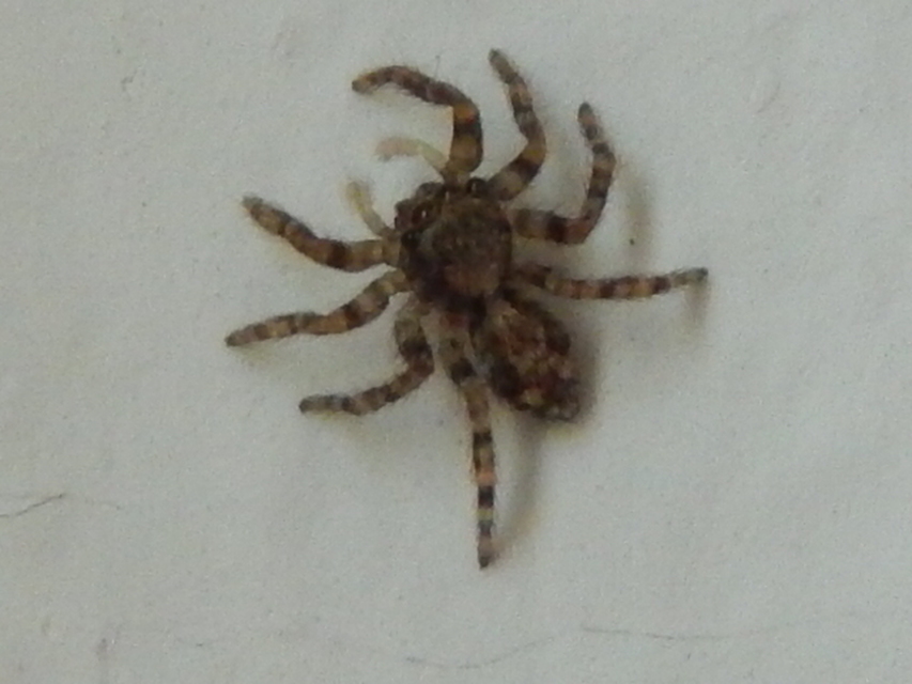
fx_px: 2451
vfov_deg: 15.9
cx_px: 456
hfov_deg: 21.1
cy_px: 342
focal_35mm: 93
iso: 400
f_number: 4.4
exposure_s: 1/125
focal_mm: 16.6
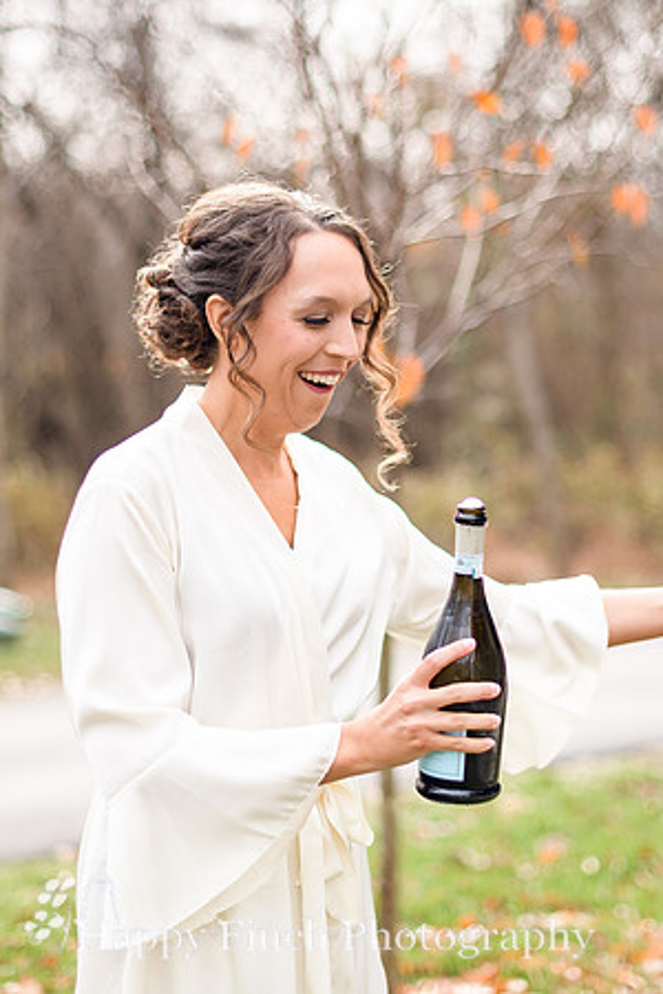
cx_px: 392
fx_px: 2196
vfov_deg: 25.5
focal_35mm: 80
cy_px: 467
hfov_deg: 17.2
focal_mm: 50
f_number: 1.8
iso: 400
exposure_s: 1/1600
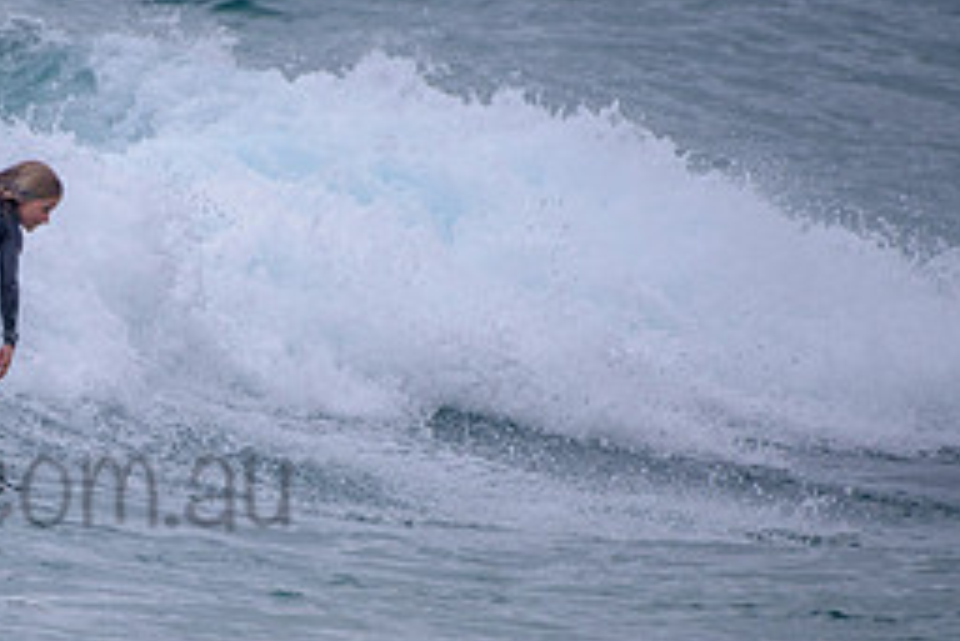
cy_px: 398
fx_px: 37033
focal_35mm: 1388
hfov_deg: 1.5
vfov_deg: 1.0
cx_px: -36
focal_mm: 500
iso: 160
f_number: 5.6
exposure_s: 1/2000
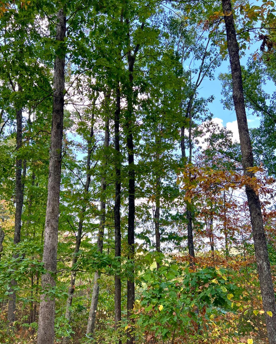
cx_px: 134
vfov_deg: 62.2
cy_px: 170
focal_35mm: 28
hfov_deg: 51.5
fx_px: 286
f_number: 1.5
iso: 50
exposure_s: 1/384
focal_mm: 5.7
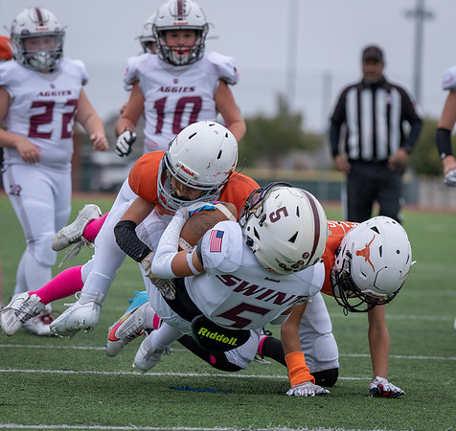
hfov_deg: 7.7
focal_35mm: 235
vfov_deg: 7.2
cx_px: 210
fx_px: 3405
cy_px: 171
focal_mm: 121
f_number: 2.8
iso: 640
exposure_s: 1/1250
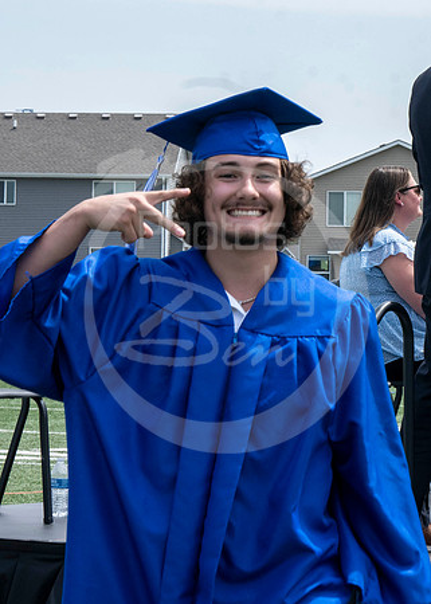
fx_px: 3309
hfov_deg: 7.4
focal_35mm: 193
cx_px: 435
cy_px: 67
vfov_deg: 10.4
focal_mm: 70
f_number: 13
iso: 200
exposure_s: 1/250
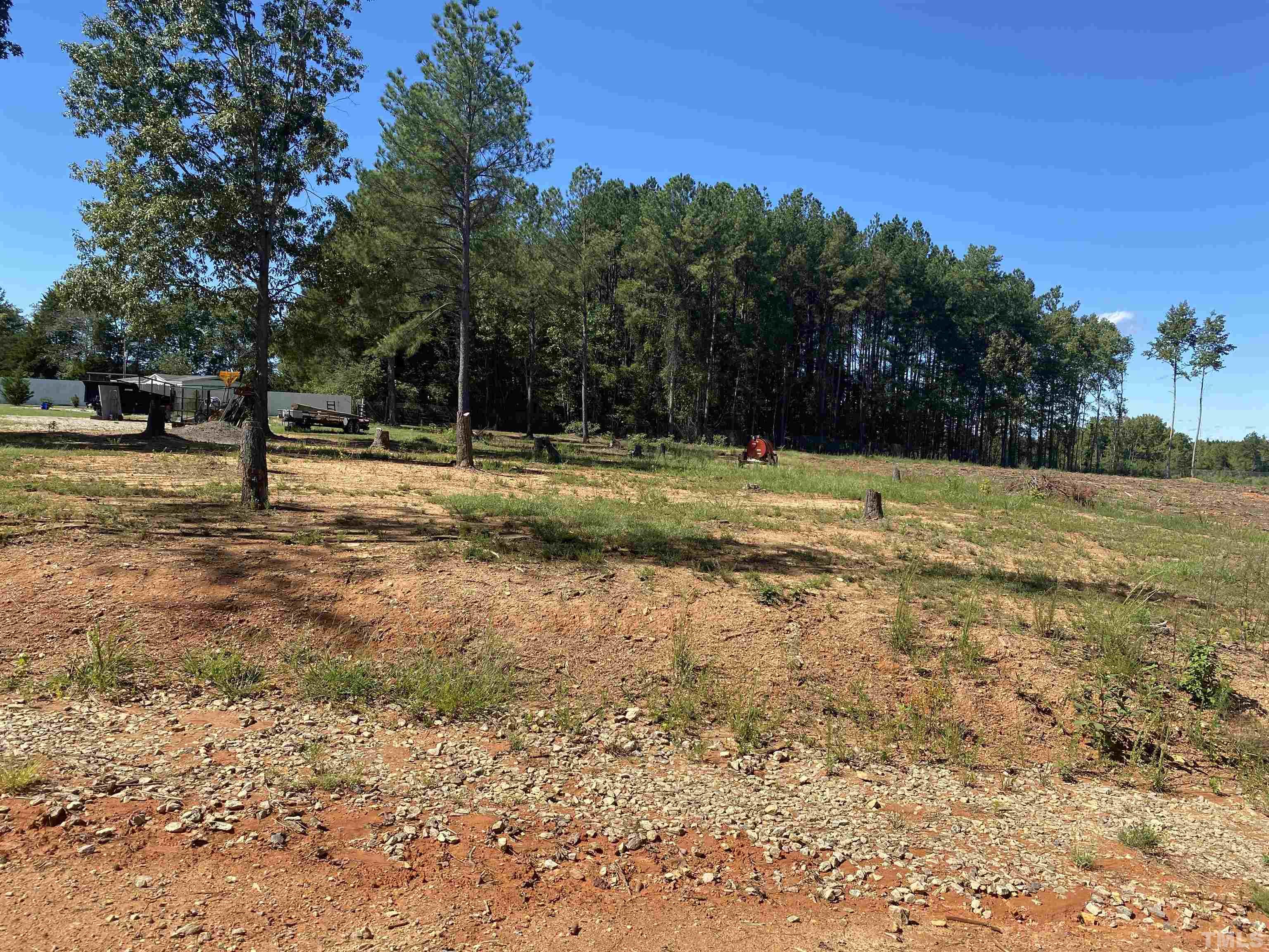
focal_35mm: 26
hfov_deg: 67.3
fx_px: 953
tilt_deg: -2.6
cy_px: 476
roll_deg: -2.7
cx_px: 634
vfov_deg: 53.1
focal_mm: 4.25
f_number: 1.8
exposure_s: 1/1838
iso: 32
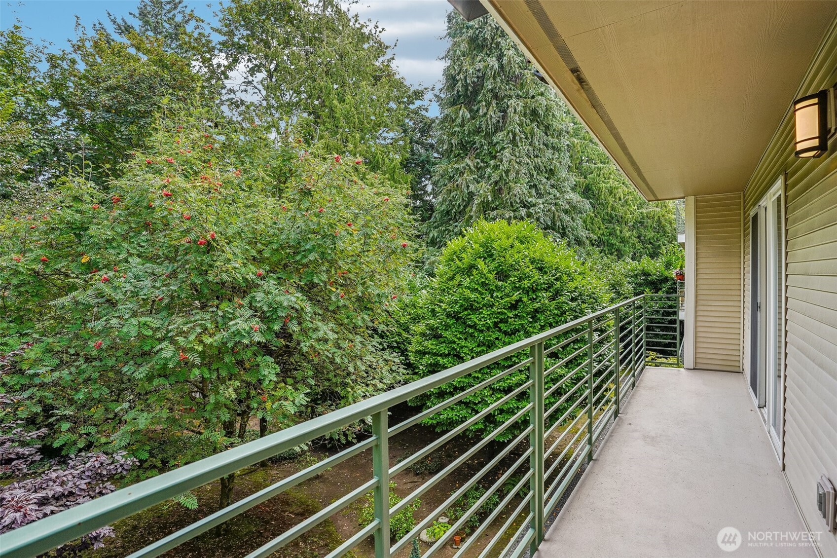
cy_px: 279
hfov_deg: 93.3
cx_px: 418
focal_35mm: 17
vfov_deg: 70.4
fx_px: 395
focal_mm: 17
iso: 400
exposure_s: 1/90
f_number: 8
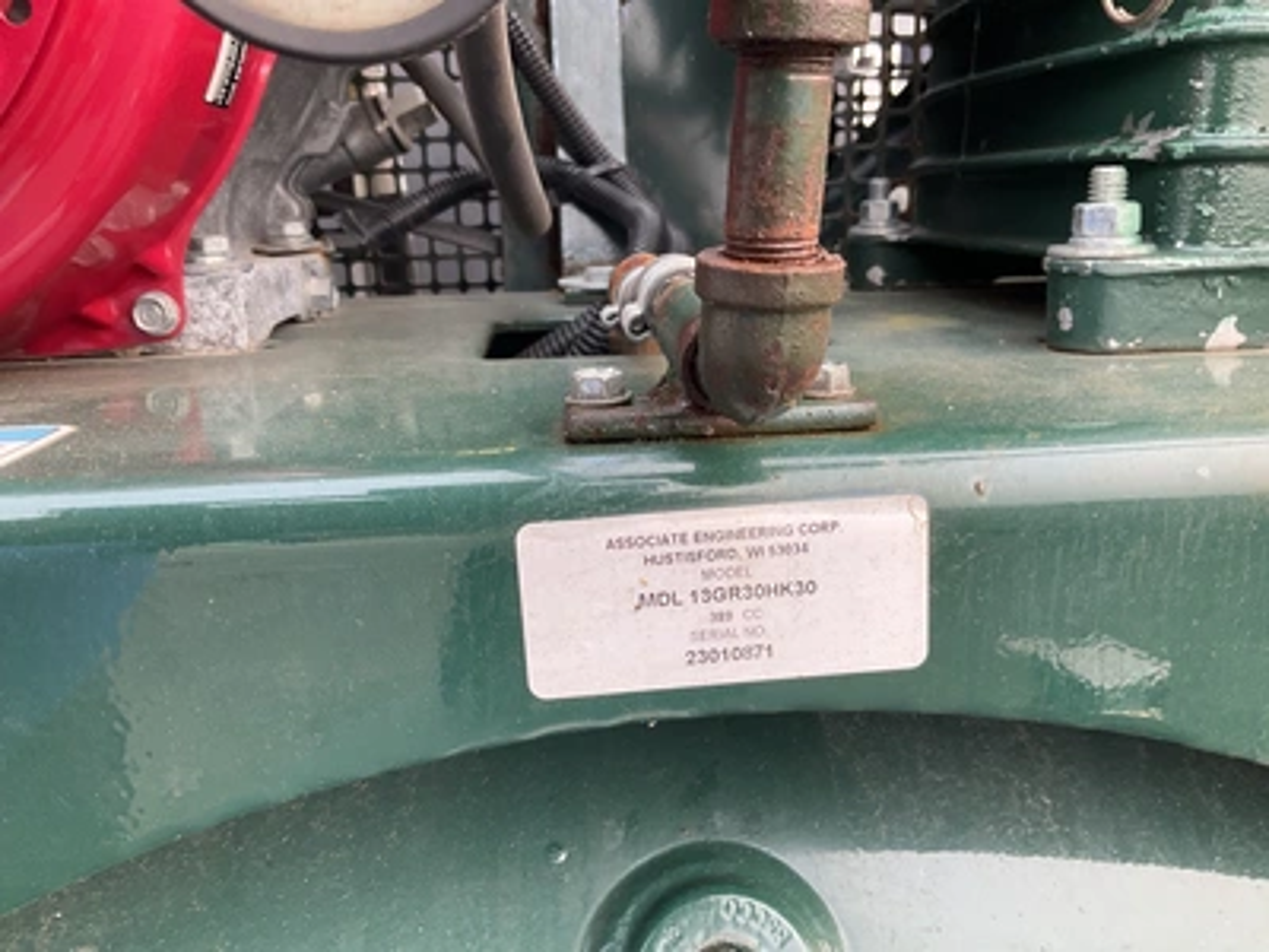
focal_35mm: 29
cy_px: 476
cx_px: 634
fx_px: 1063
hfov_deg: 61.7
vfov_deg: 48.2
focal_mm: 3
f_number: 1.8
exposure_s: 1/138
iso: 20
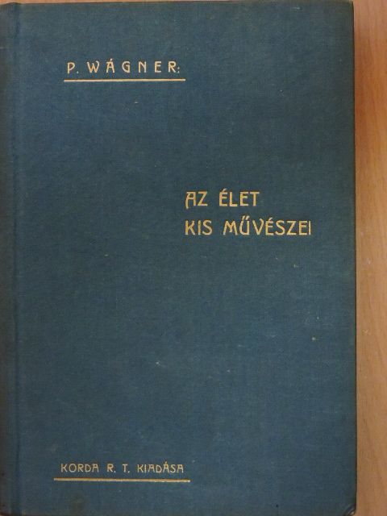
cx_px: 194
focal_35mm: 80
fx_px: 1193
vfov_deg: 24.4
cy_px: 258
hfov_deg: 18.4
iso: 1600
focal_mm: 14.3
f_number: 4.5
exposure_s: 1/80
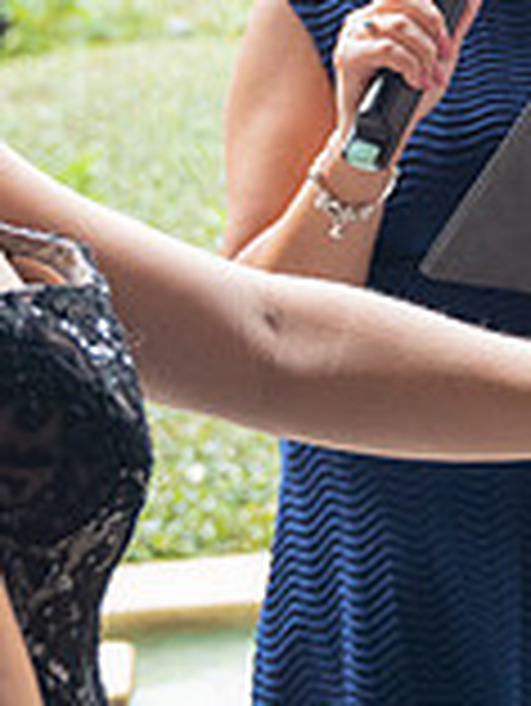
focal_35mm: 118
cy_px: -136
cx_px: 755
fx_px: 2410
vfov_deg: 16.0
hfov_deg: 12.1
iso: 1250
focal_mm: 31.9
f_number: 2.8
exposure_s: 1/640
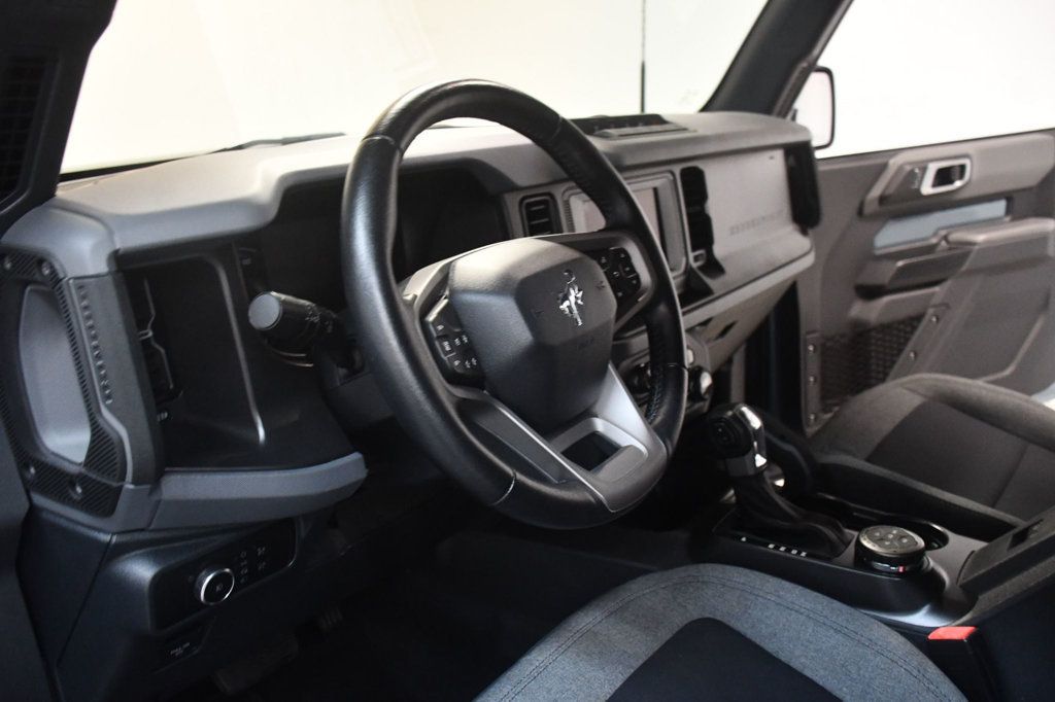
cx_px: 528
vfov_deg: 43.6
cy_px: 351
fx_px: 879
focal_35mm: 30
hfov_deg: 61.9
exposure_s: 1/60
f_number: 3.5
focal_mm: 20
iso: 3600
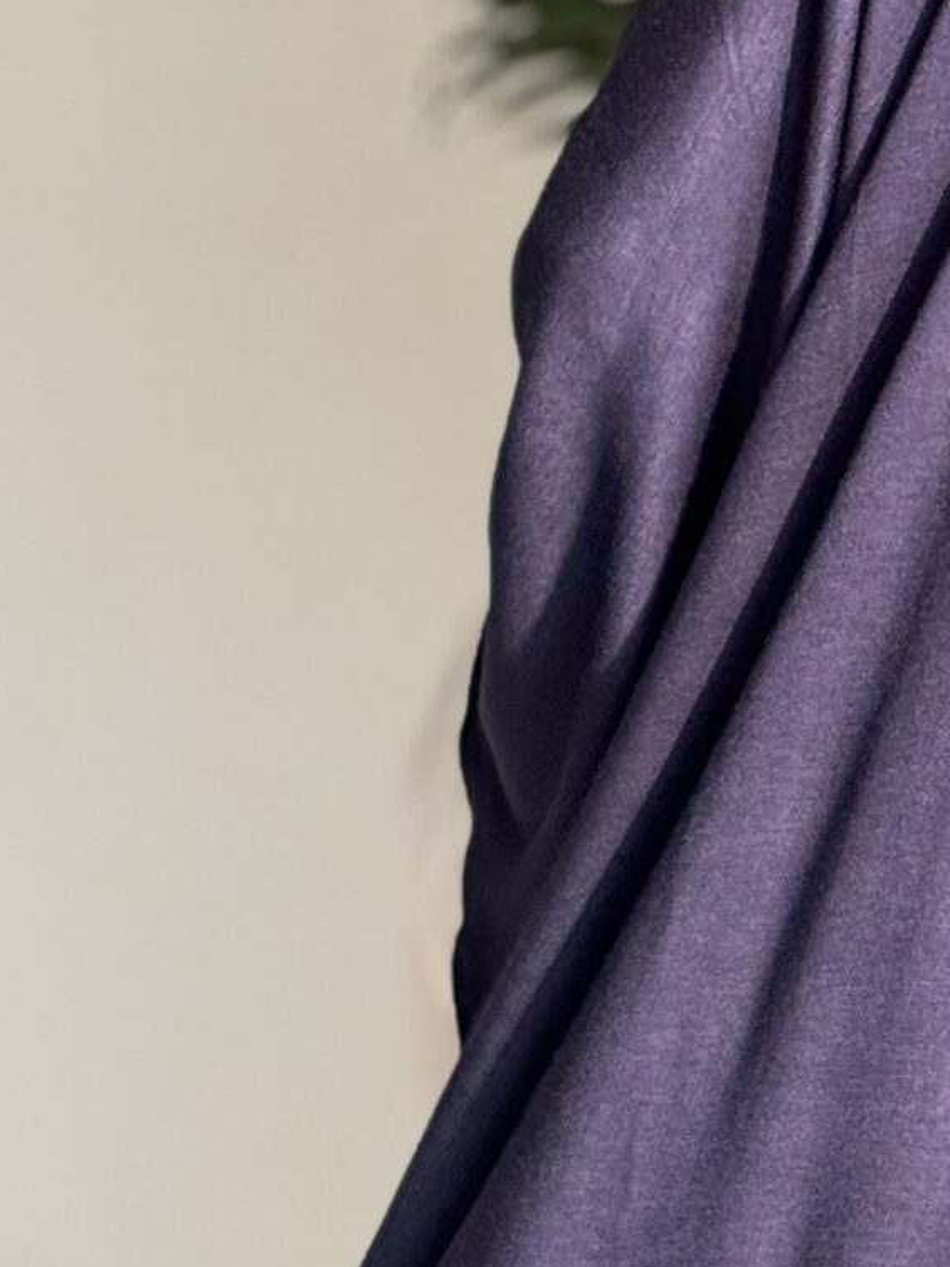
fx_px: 5968
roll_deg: -0.5
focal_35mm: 163
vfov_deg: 12.1
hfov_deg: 9.0
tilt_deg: -3.6
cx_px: 1232
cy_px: 738
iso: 64
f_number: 1.78
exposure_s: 1/700
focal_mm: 6.76
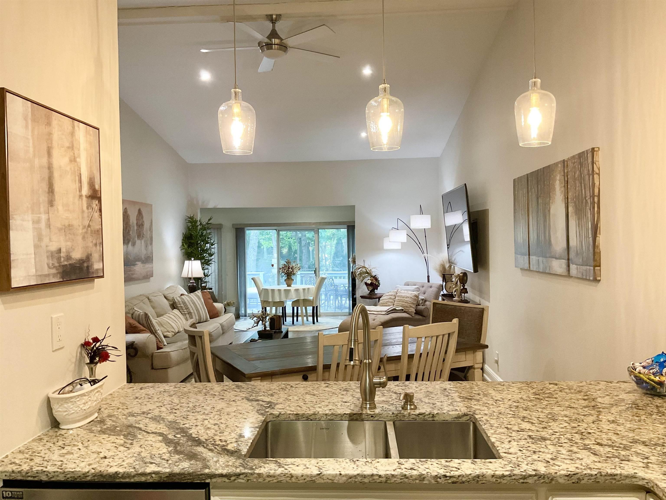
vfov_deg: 48.2
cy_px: 250
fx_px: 558
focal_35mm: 29
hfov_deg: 61.7
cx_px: 333
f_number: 1.8
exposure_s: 1/60
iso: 125
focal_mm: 3
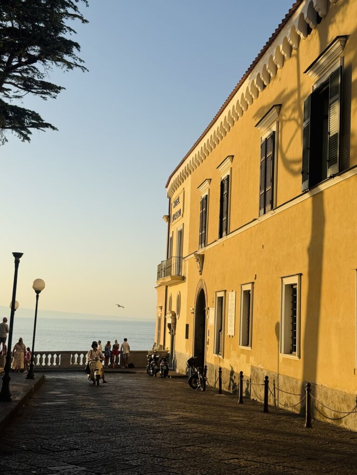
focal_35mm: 48
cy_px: 238
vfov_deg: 39.7
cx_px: 178
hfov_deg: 30.3
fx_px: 660
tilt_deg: +3.5
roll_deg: -2.1
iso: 64
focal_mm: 6.76
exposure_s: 1/4310
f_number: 1.78
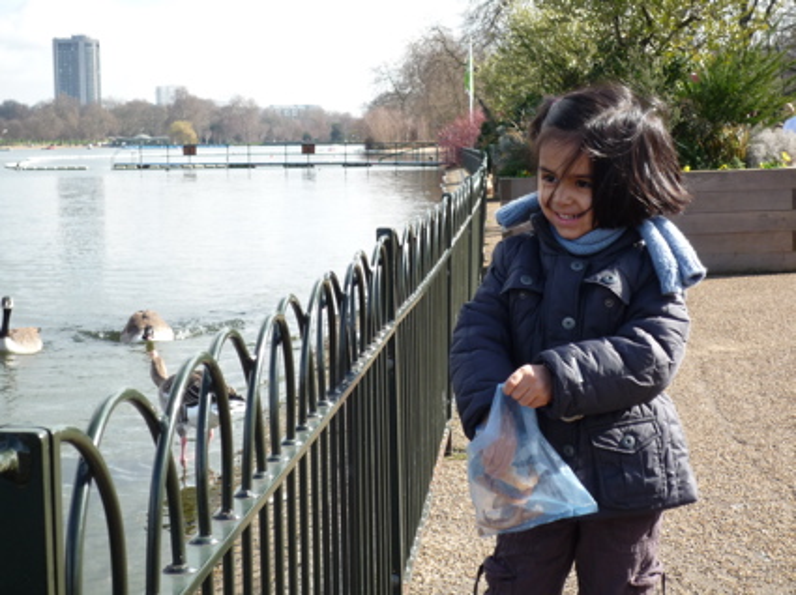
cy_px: 298
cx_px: 398
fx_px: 1470
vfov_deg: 22.9
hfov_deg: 30.3
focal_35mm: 64
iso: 100
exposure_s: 1/200
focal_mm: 11.3
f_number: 4.9
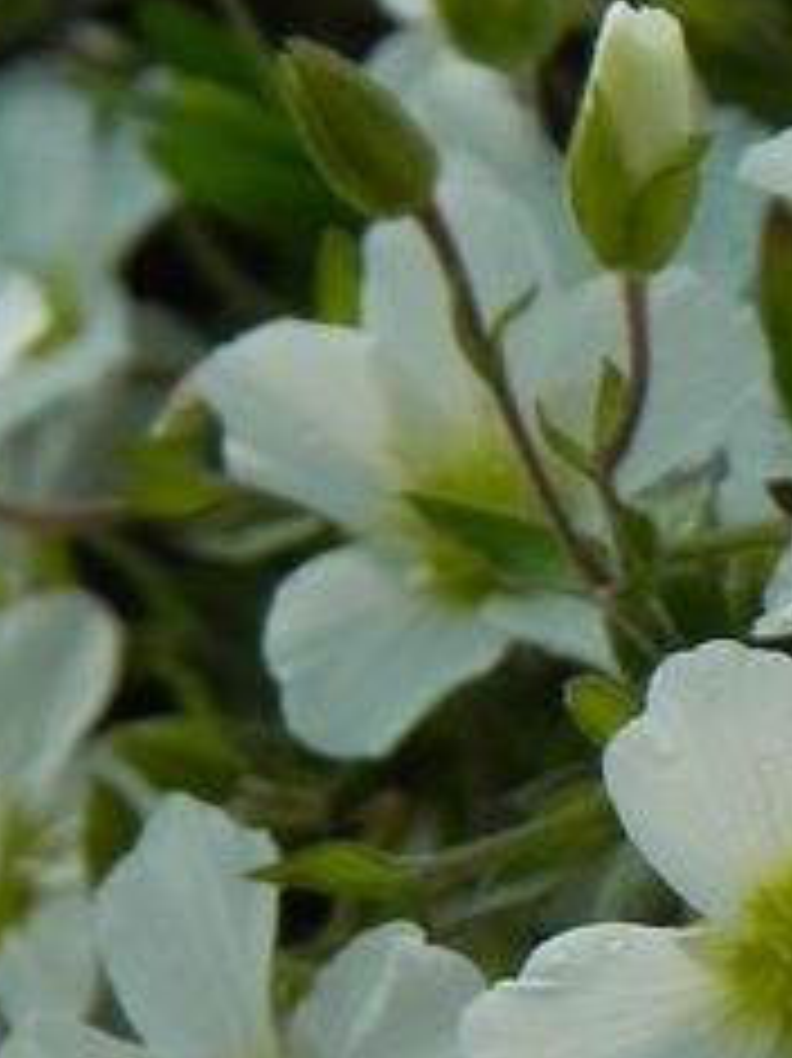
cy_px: 1026
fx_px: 13404
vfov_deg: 4.5
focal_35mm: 439
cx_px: 1174
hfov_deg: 3.4
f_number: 5
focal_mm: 23
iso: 160
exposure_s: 1/640
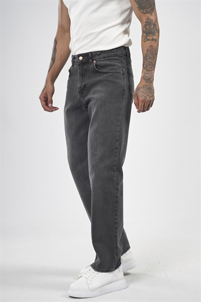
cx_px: 100
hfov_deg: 18.2
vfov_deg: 27.0
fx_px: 628
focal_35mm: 75
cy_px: 151
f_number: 6.3
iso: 100
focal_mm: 50
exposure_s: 1/160
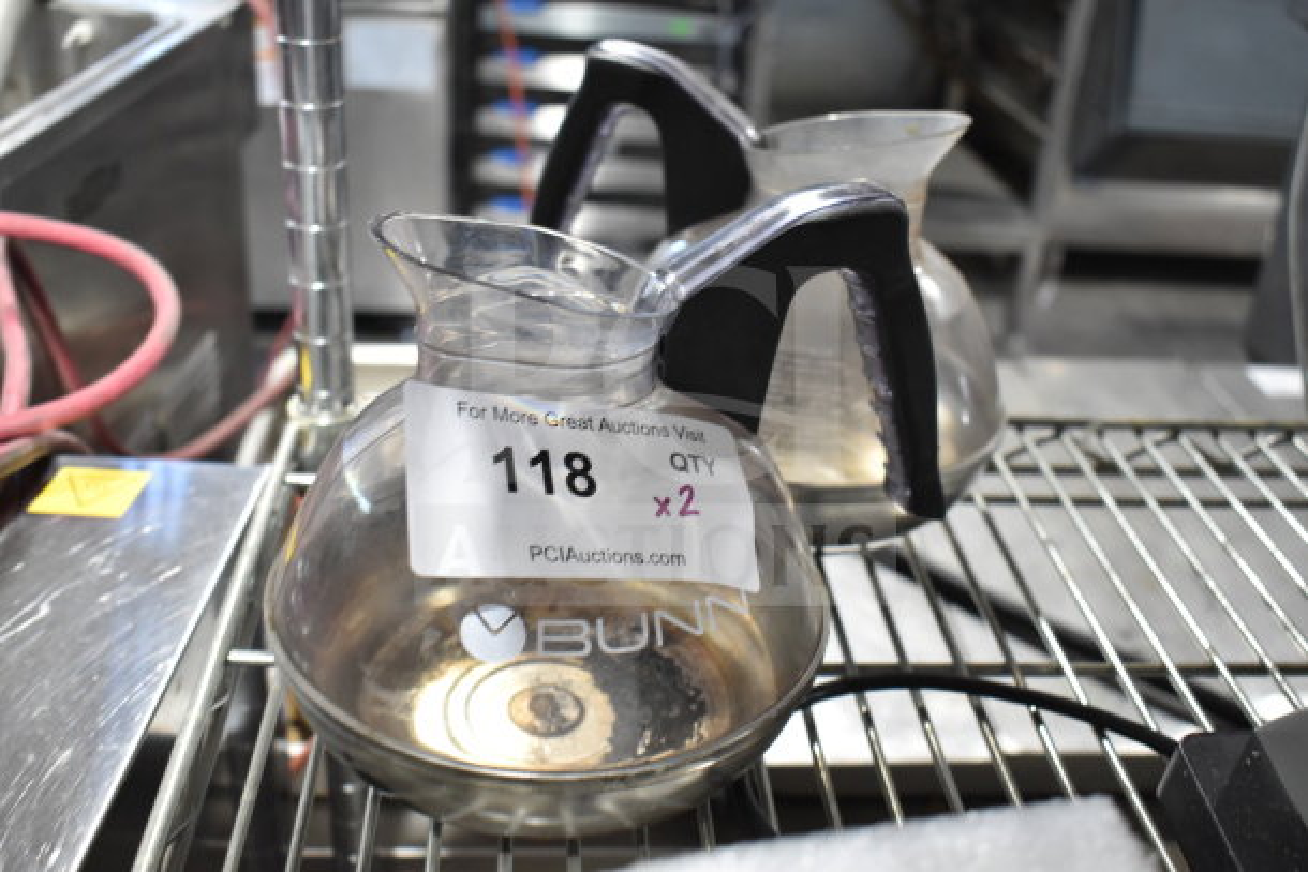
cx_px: 654
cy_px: 436
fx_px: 1363
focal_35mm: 38
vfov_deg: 35.5
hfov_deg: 51.3
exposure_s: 1/40
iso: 1100
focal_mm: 25
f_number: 4
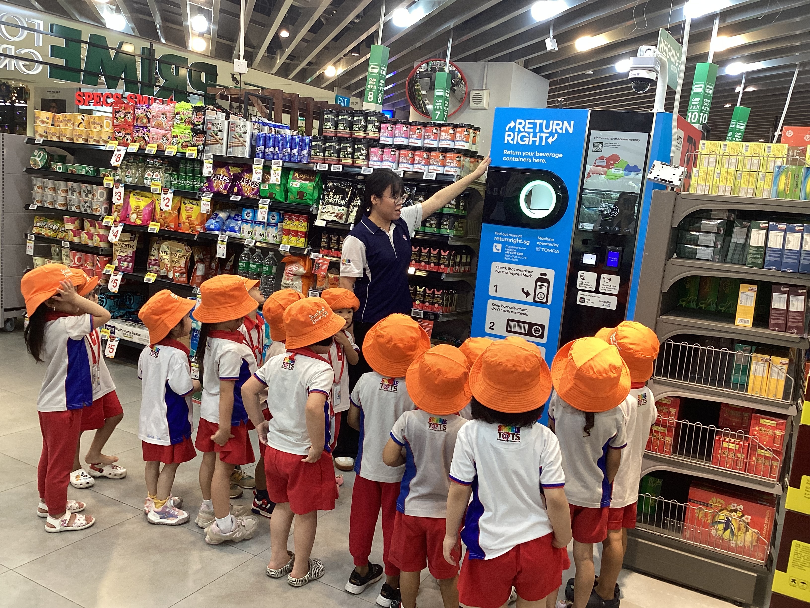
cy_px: 304
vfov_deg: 45.4
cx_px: 405
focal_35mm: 31
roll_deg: -5.6
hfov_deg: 58.4
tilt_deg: -9.5
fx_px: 725
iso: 64
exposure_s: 1/50
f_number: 2.4
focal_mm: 3.3
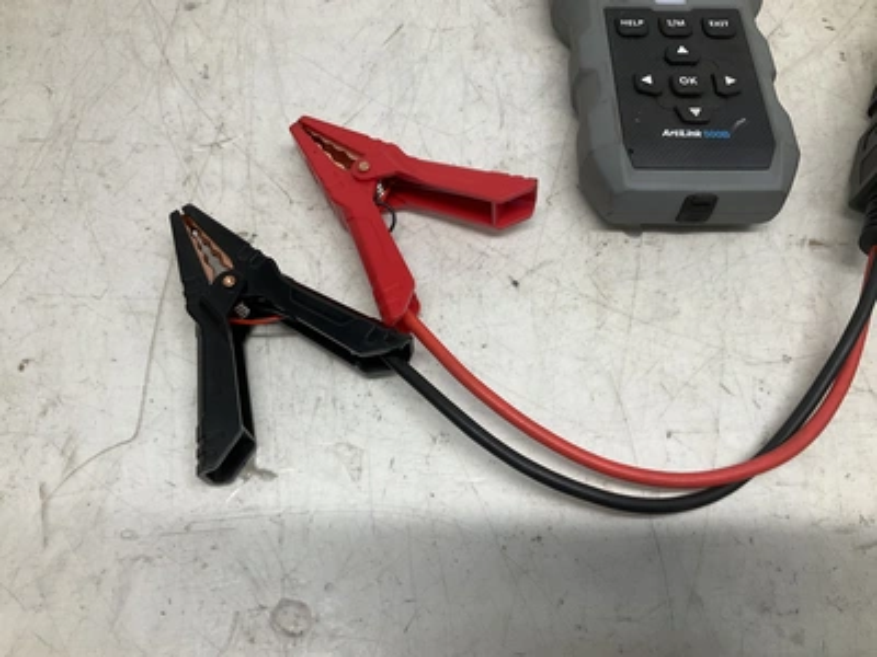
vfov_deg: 48.2
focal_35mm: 29
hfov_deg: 61.7
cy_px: 328
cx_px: 438
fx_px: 735
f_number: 1.8
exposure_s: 1/120
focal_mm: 3
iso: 32
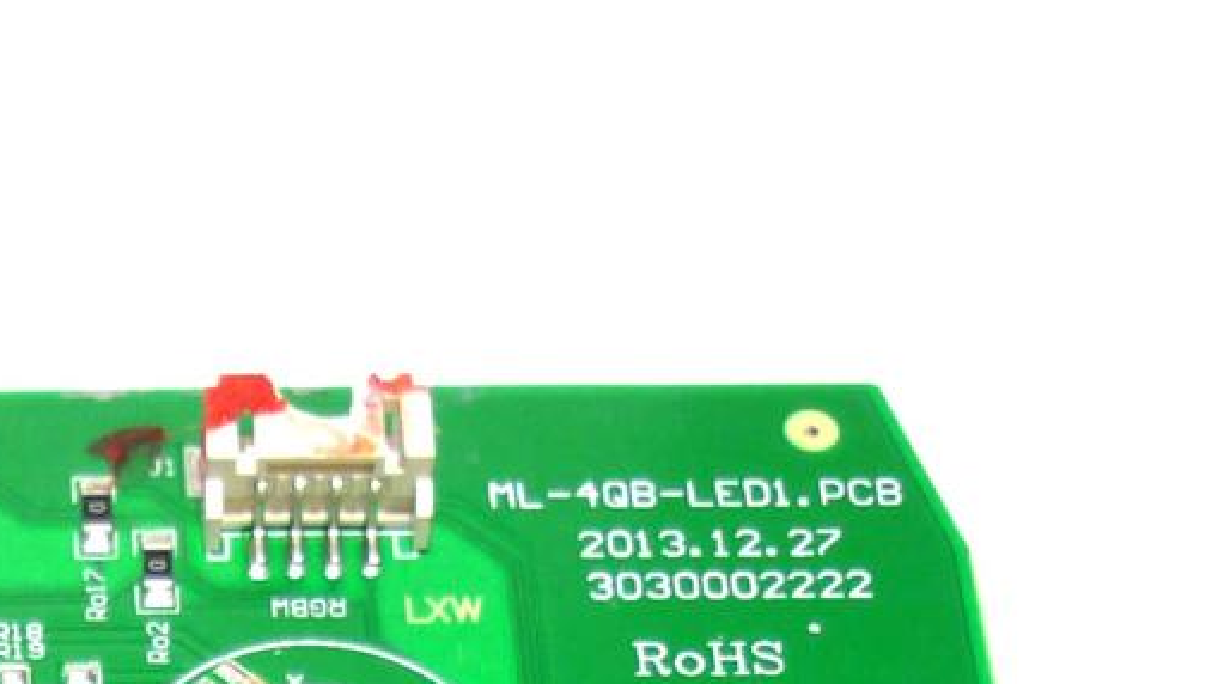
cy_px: 1287
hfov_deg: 18.1
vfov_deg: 10.1
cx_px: -208
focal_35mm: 113
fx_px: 3649
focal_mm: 5.5
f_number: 2.8
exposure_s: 1/80
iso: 80
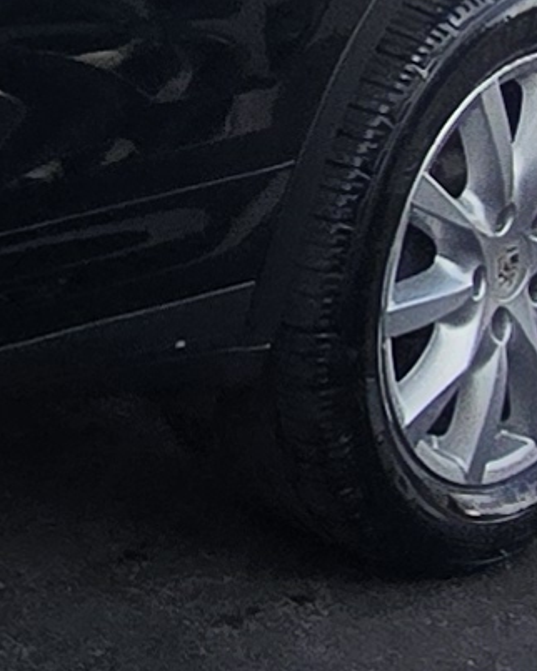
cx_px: -949
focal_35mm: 126
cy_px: -388
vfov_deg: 14.1
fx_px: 2505
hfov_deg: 9.9
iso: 50
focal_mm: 2.2
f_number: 2.2
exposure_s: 1/1053
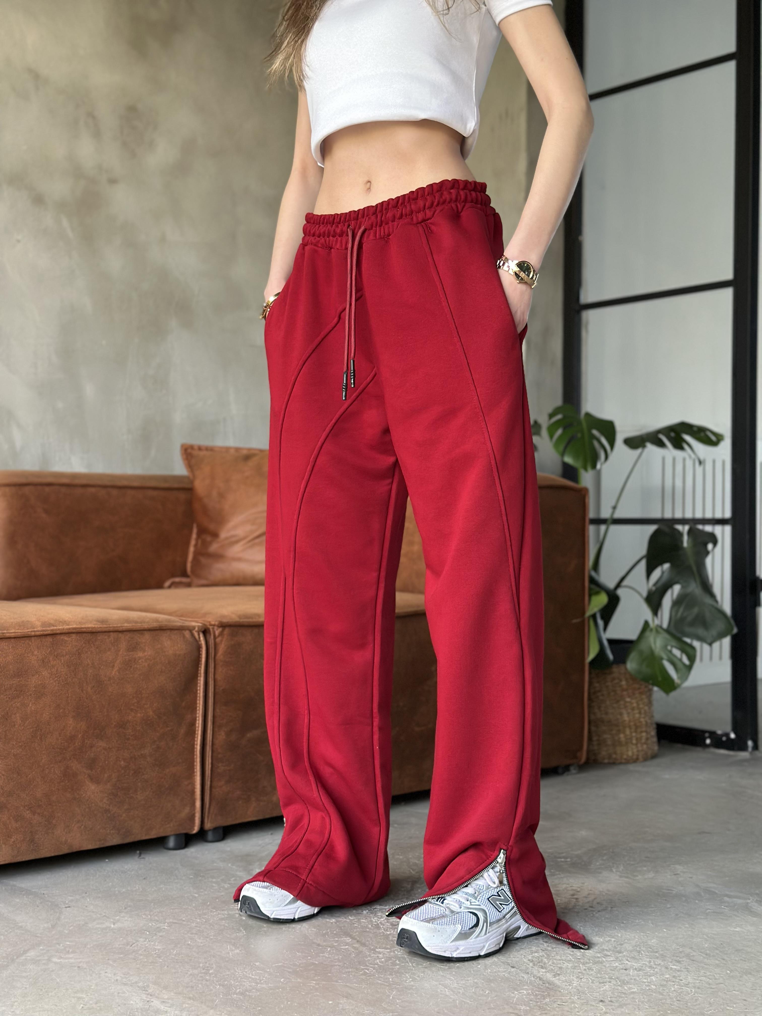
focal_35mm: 48
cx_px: 381
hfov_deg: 30.3
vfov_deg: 39.7
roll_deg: -0.5
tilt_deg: +1.0
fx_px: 1409
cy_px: 508
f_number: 1.78
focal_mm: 6.86
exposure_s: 1/60
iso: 320
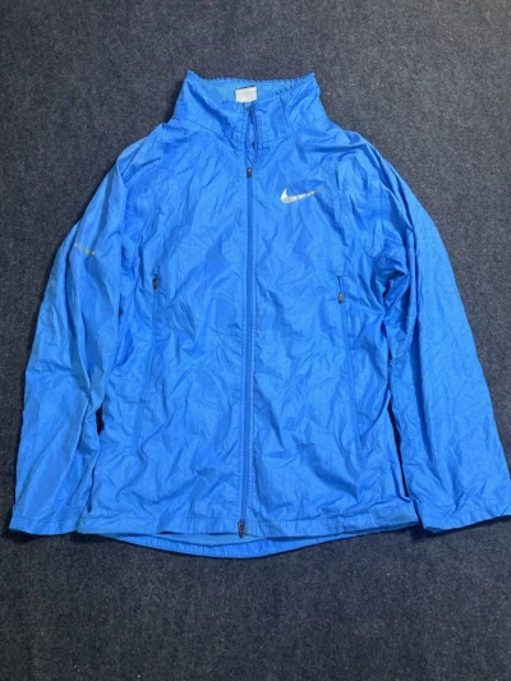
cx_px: 256
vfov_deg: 67.3
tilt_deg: -56.8
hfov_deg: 53.1
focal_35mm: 26
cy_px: 340
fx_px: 512
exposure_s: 1/50
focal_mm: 5.7
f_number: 1.5
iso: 160
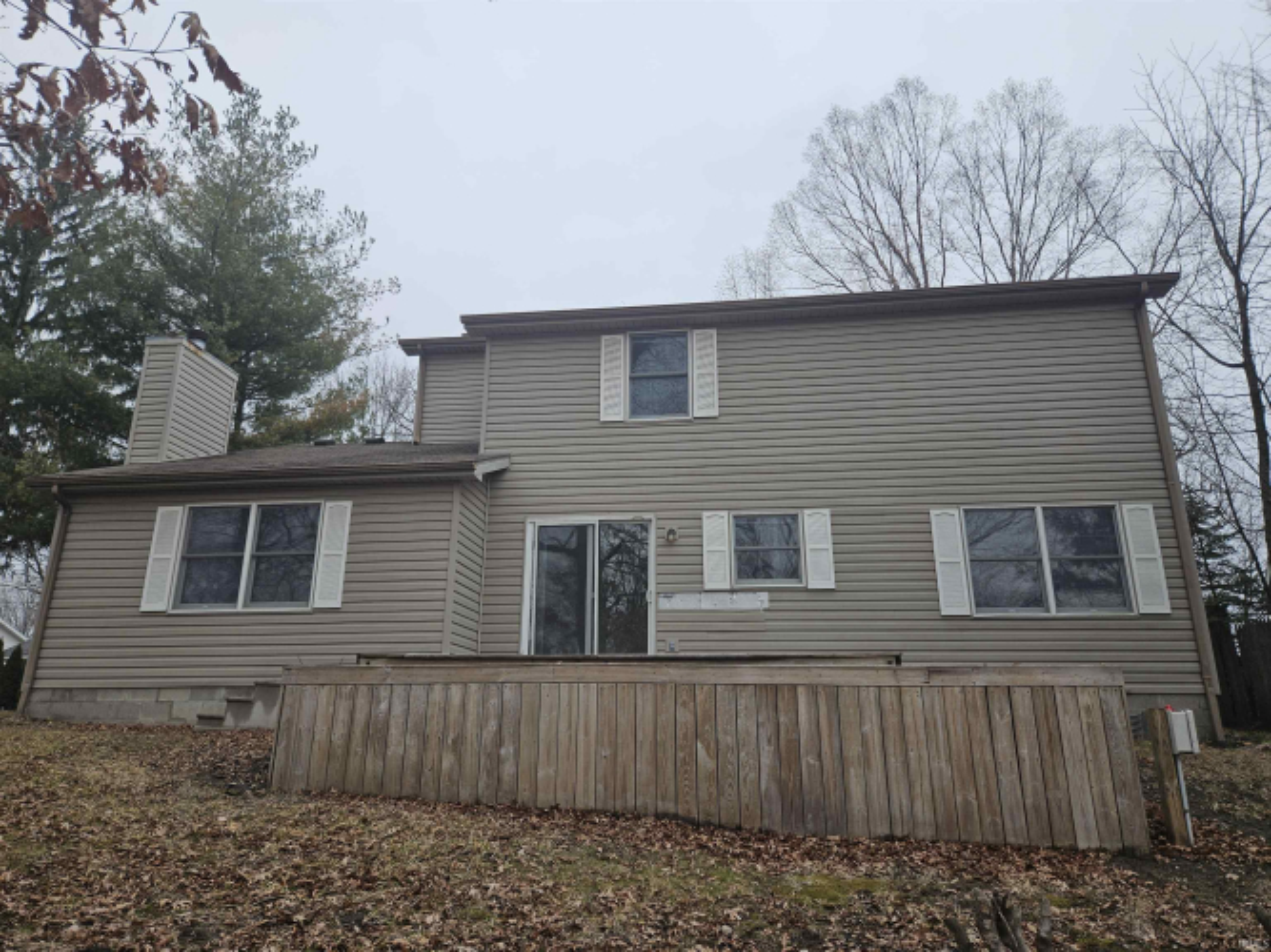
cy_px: 476
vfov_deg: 58.9
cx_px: 636
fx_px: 844
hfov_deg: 73.9
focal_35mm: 23
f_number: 1.8
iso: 32
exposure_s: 1/180
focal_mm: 5.4
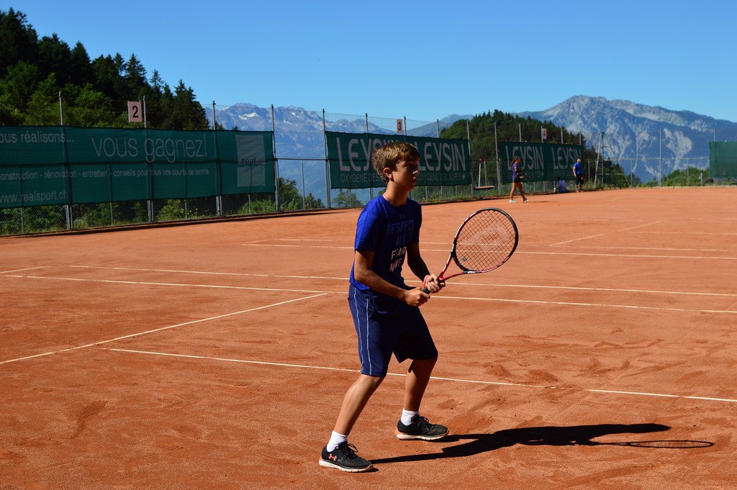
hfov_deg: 37.9
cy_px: 245
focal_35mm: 52
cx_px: 368
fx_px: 1074
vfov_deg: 25.7
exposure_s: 1/1000
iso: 100
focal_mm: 35
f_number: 4.5
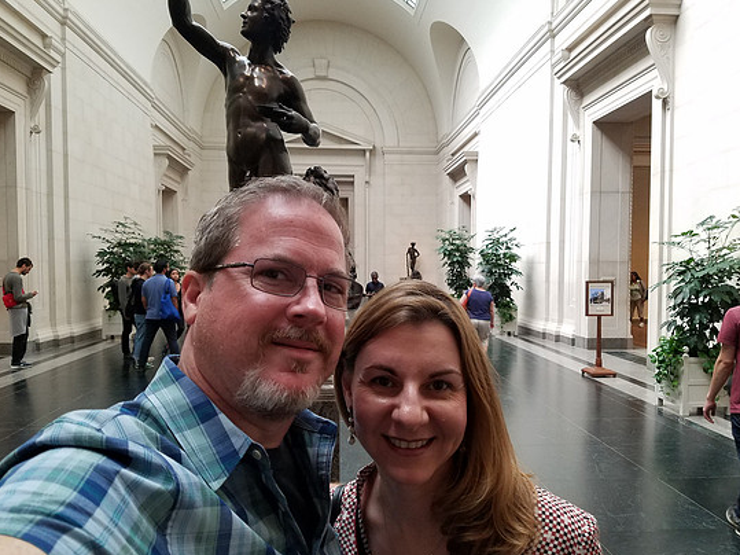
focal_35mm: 28
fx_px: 598
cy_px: 277
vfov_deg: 49.7
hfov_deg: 63.4
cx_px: 382
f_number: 1.7
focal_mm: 4.2
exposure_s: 1/60
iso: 200
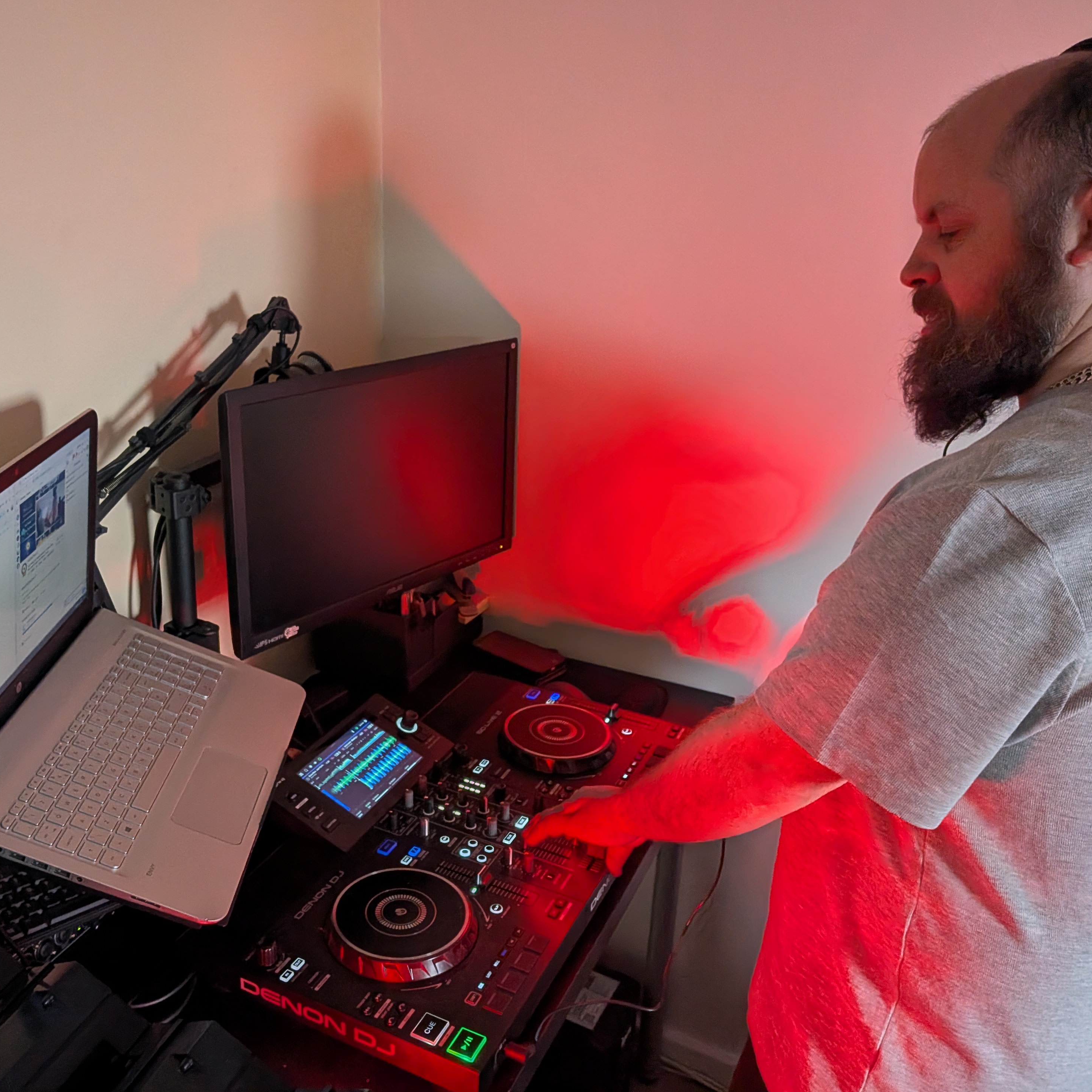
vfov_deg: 55.6
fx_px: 1035
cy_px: 535
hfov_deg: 55.1
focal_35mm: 29
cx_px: 419
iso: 27
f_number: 1.7
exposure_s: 1/100
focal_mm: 4.53
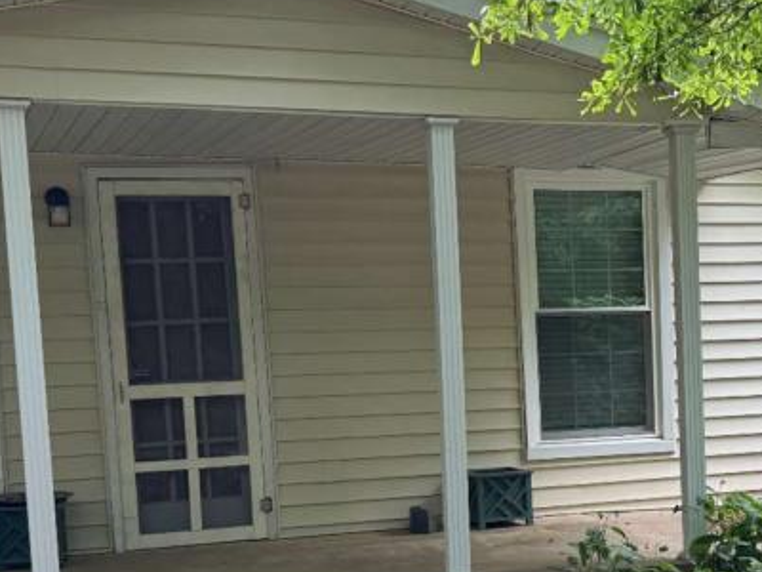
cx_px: 730
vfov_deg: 20.2
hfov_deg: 25.9
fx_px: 1585
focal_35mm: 72
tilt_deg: -6.2
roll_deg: +1.6
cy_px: 475
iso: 64
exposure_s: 1/273
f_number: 1.78
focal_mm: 6.76
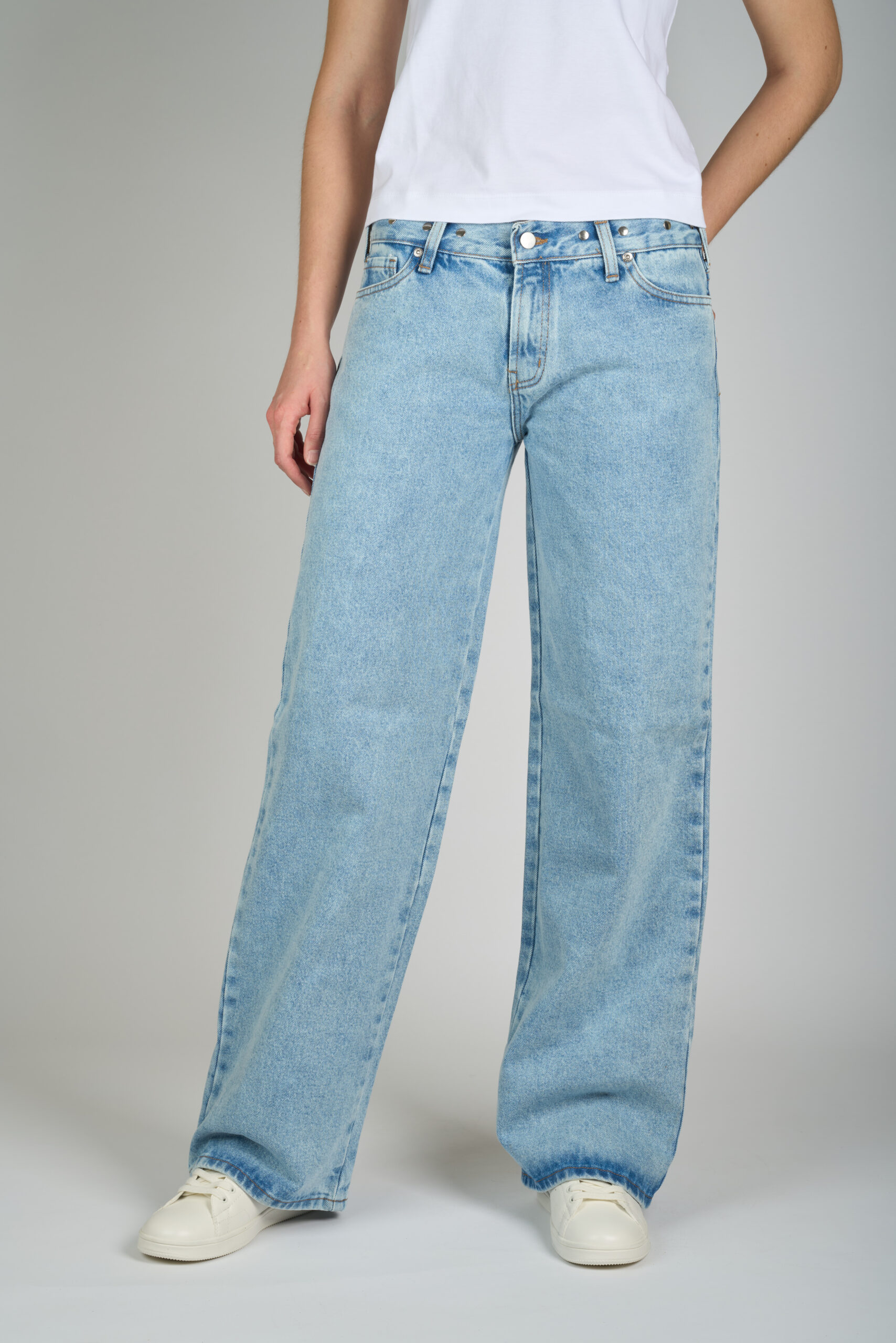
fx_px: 2190
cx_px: 448
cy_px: 672
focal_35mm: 59
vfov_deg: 34.1
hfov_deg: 23.1
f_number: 13
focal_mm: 58.7
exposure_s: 1/200
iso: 100
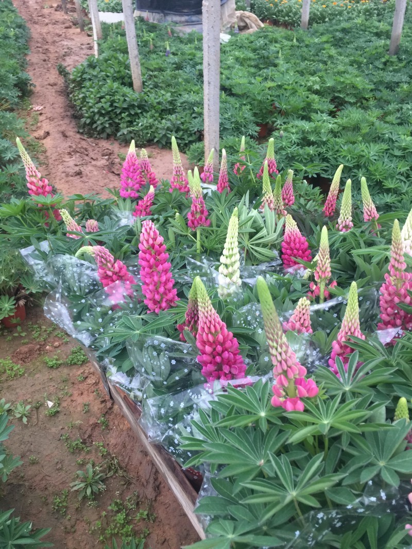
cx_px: 206
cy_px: 274
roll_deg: +1.3
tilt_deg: -36.7
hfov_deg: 48.2
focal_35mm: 29
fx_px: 460
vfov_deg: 61.6
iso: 40
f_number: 2.2
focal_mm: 4.15
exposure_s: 1/17
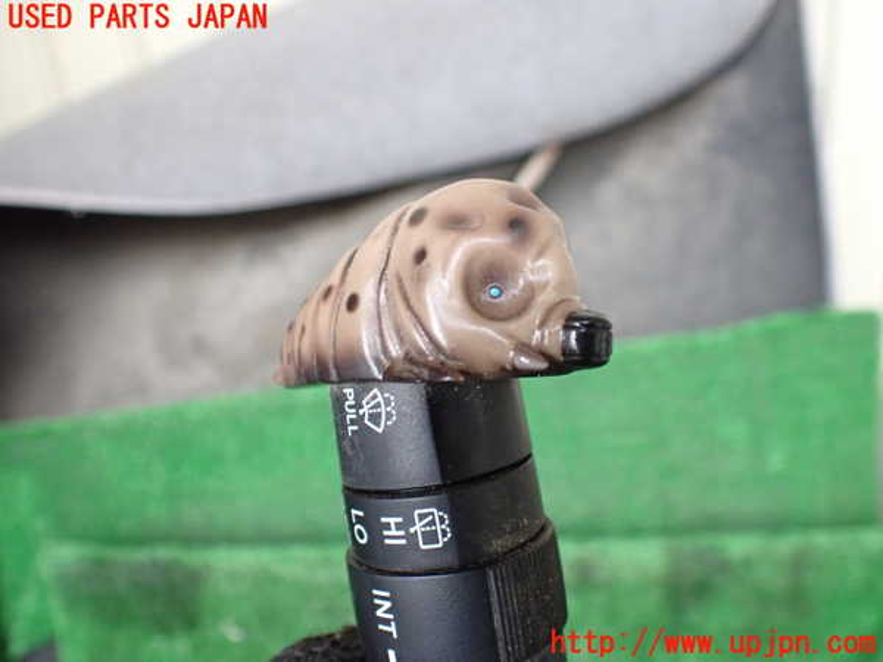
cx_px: 442
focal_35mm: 30
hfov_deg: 60.0
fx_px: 765
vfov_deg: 46.8
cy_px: 331
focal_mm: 5.4
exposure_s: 1/125
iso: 640
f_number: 2.3
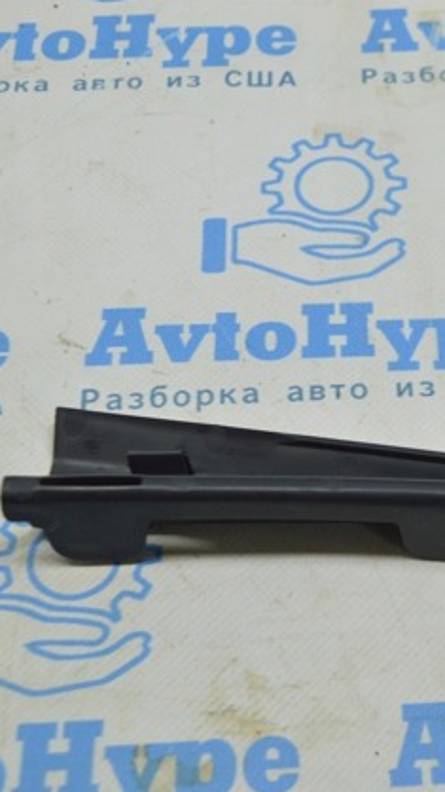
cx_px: 451
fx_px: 1511
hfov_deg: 16.4
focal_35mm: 72
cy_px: 397
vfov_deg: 29.4
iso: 400
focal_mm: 30
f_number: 5.6
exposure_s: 1/40
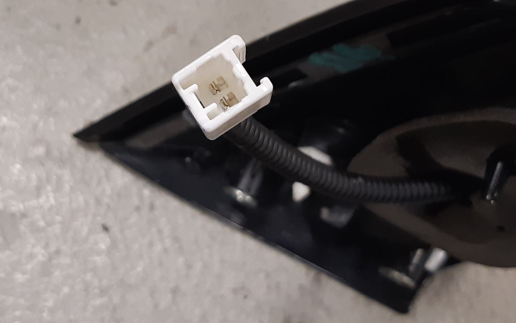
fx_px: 549
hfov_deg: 49.7
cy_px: 84
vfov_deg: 32.2
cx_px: 181
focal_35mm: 39
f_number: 1.7
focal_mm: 3.93
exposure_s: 1/50
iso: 125
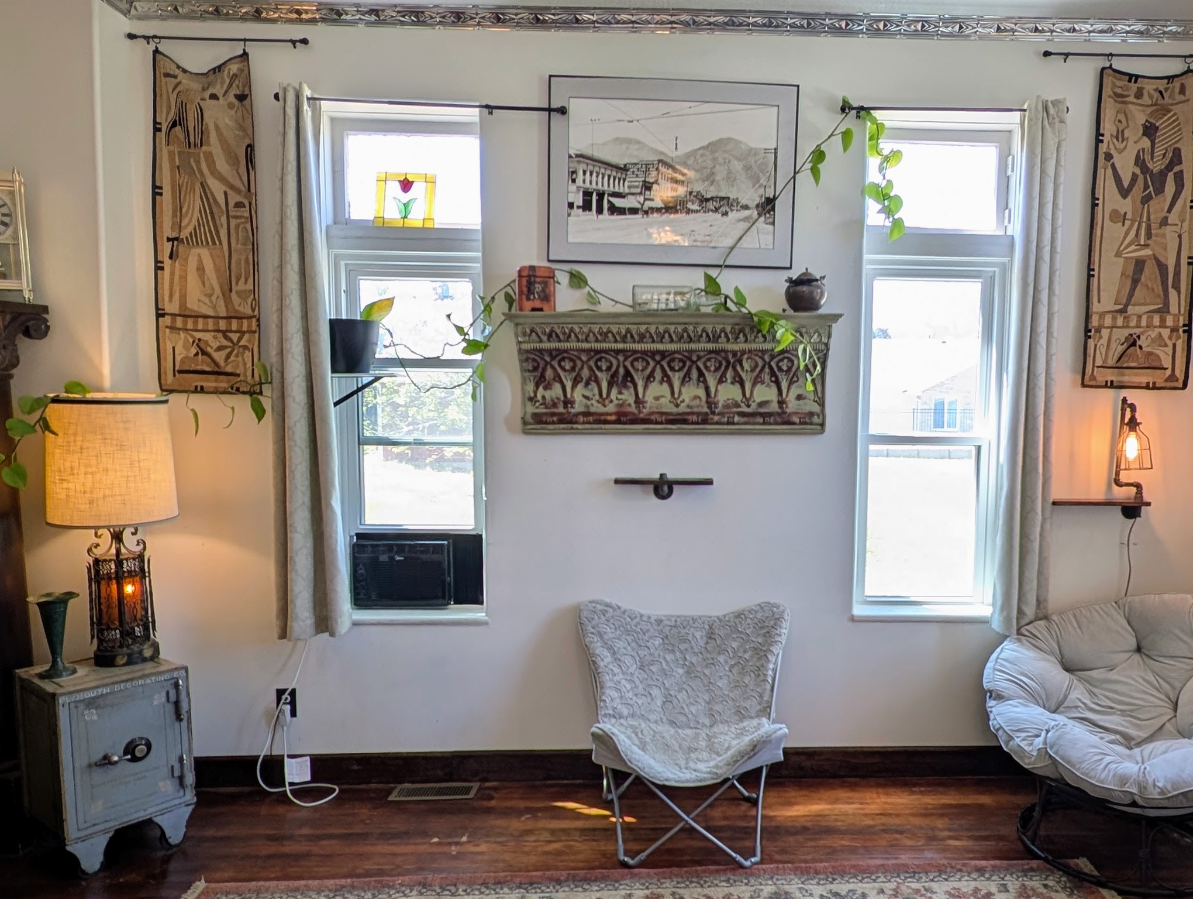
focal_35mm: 24
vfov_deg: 56.9
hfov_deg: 70.9
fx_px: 828
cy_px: 484
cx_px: 708
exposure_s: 1/120
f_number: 1.95
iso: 63
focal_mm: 2.23
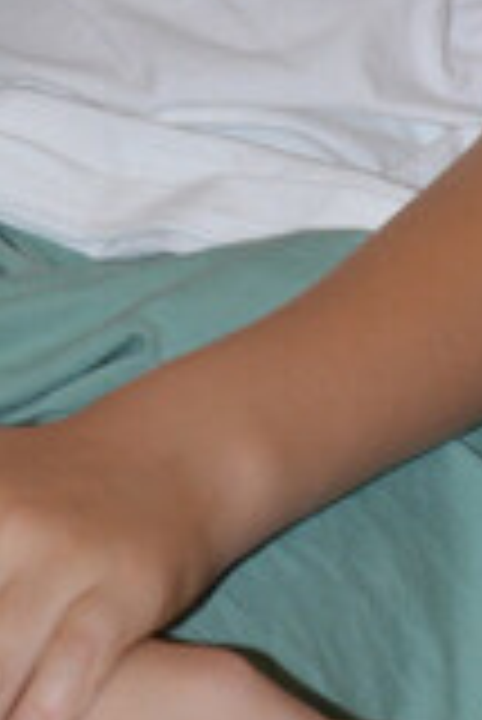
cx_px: 250
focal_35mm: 288
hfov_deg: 4.8
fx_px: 5771
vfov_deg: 7.0
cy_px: -567
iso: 640
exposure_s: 1/80
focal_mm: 48
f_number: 8
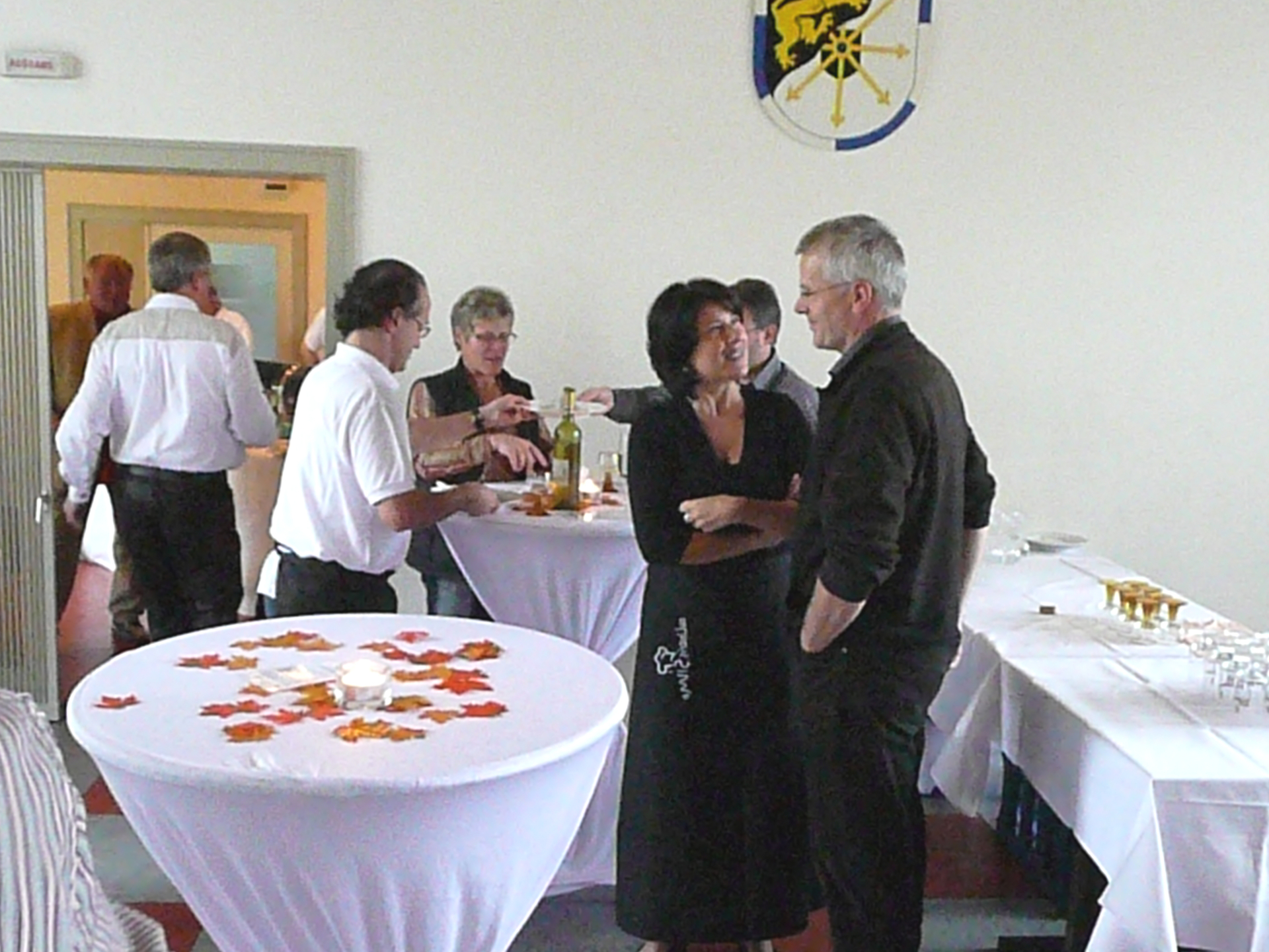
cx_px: 634
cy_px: 476
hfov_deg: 54.0
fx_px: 1246
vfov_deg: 41.8
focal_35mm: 34
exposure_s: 1/80
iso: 3200
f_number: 3.6
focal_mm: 5.5
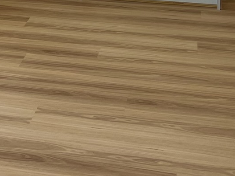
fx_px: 686
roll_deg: +0.5
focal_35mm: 101
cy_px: -141
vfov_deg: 13.2
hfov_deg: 18.8
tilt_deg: -5.9
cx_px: -9
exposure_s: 1/100
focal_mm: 5.7
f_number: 1.5
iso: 32
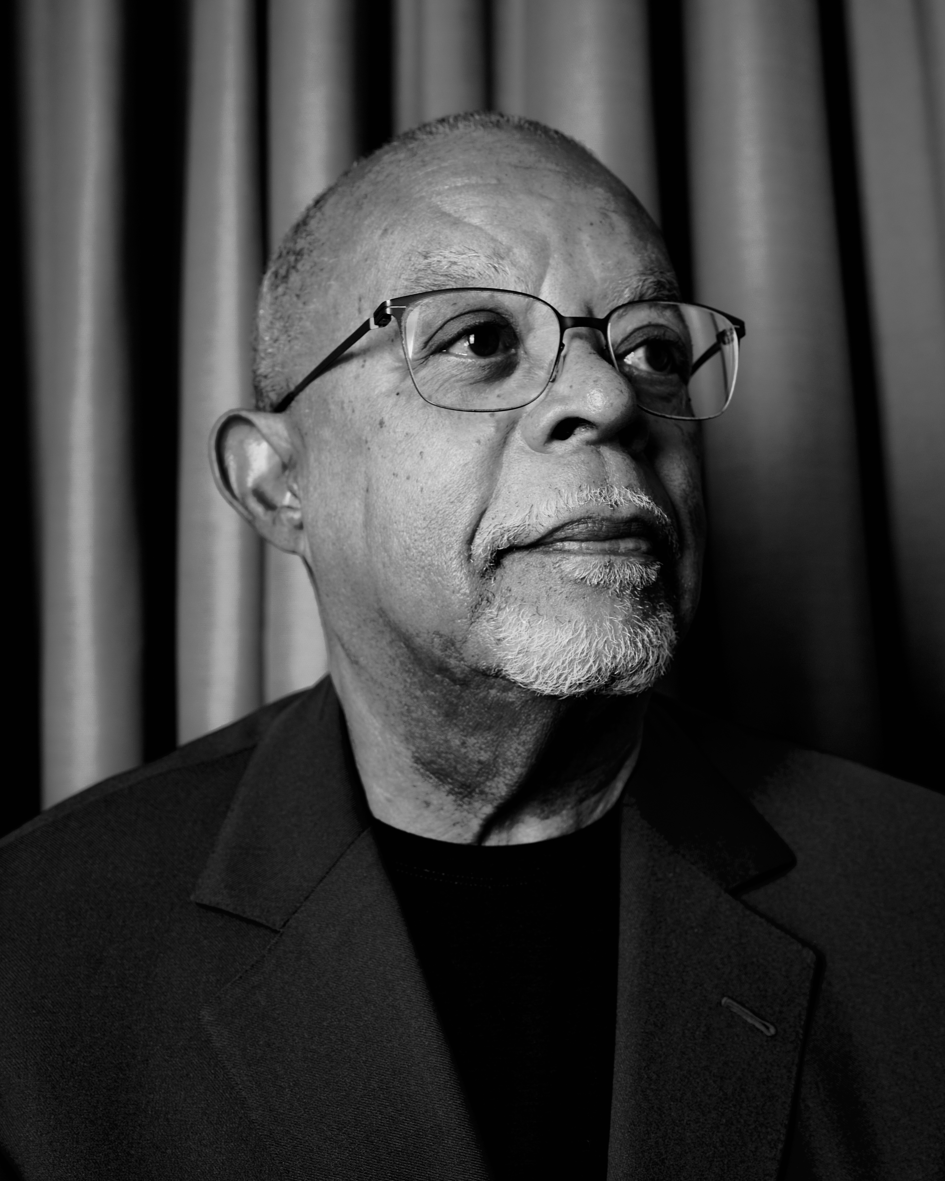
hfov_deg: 29.7
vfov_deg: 36.7
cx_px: 475
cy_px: 598
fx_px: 1783
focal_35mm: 51
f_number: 6.3
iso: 640
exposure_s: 1/125
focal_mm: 45
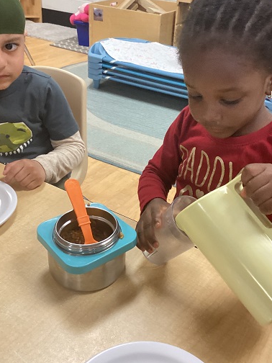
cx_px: 138
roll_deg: -3.4
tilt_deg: -27.7
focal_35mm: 41
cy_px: 145
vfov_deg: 45.5
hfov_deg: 35.1
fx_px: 430
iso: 400
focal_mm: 3.3
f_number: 2.4
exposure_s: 1/60
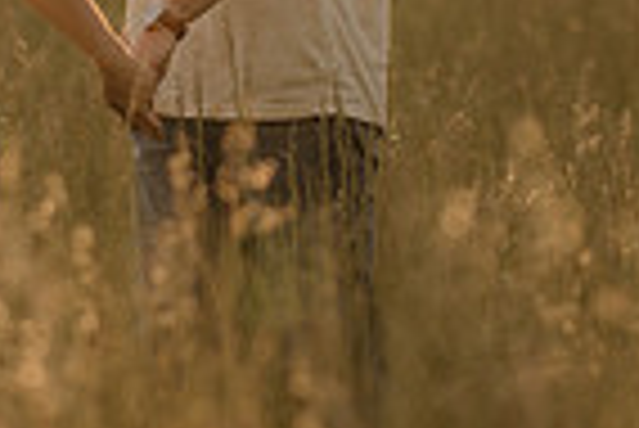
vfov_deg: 4.0
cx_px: 238
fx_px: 6165
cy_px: -106
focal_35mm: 347
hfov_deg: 5.9
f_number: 2
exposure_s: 1/1000
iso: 250
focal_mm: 85
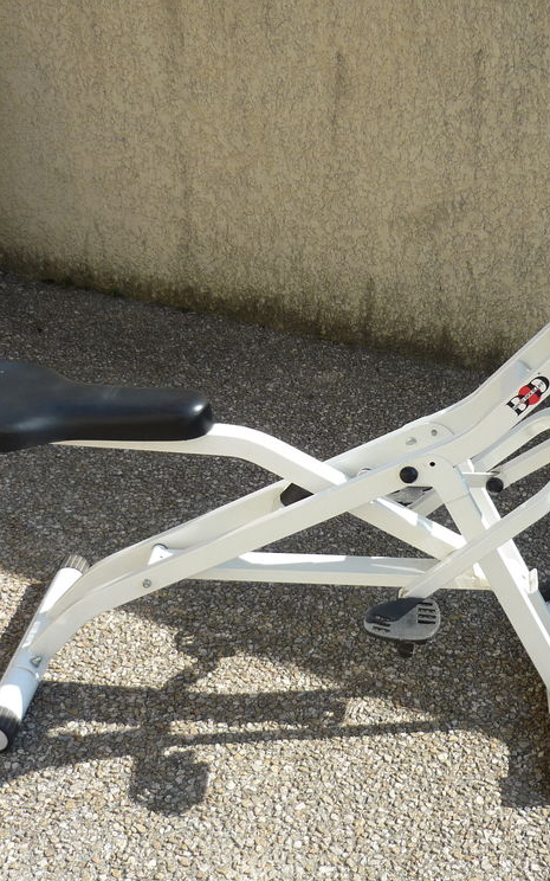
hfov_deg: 27.3
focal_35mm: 47
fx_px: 1127
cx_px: 344
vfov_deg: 42.6
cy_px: 443
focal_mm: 5.5
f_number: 2.8
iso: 100
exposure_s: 1/800
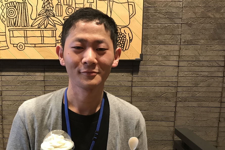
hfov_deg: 49.1
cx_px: 83
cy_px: 107
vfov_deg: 33.7
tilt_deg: -9.0
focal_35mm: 39
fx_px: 244
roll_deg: +0.0
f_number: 1.8
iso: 80
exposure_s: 1/15
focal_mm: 3.99
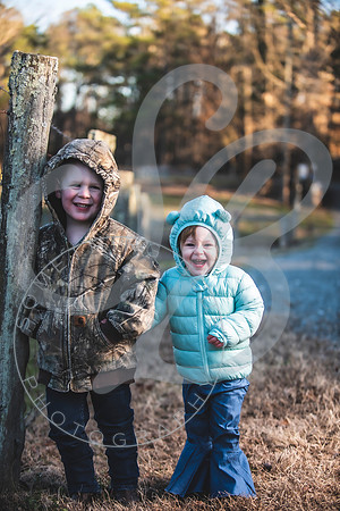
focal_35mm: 70
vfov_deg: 28.8
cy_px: 256
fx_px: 992
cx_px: 170
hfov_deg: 19.5
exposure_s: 1/320
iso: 100
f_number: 2.8
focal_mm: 70
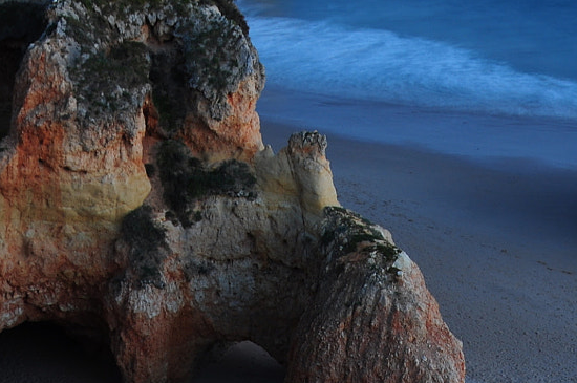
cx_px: 461
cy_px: 129
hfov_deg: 21.0
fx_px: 1536
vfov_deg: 14.2
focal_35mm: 96
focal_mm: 22
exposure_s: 6
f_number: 20
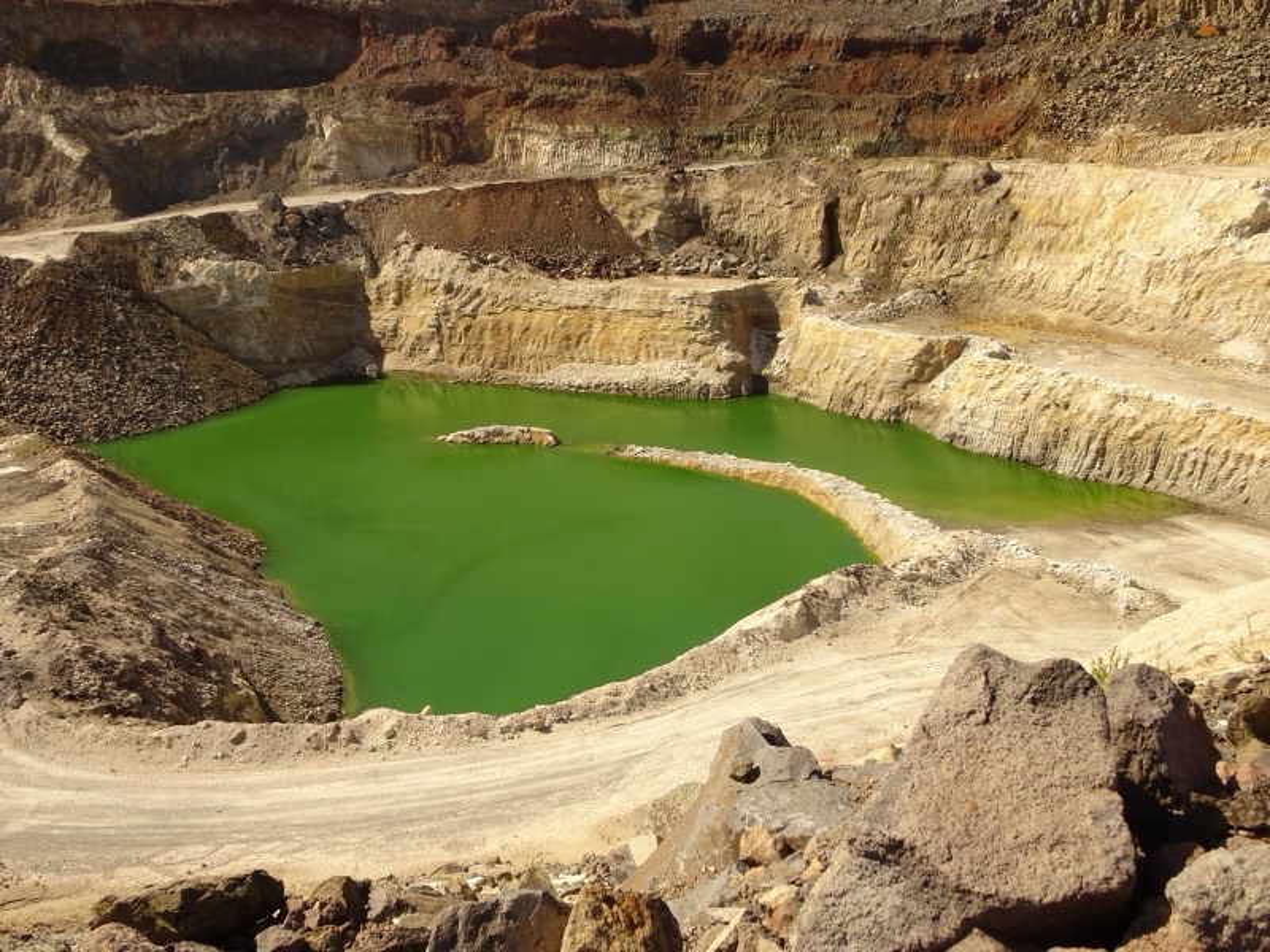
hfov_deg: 54.0
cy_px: 476
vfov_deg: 41.8
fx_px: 1247
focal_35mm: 34
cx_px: 635
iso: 80
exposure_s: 1/640
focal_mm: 5.79
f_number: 4
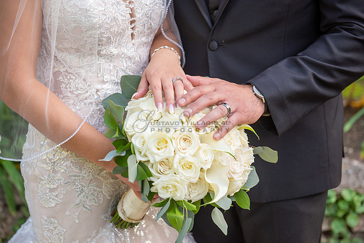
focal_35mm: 70
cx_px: 182
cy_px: 122
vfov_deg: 19.5
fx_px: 708
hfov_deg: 28.8
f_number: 3.5
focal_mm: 70
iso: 320
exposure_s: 1/250
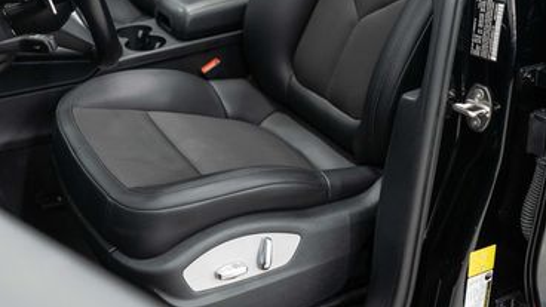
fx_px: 738
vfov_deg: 22.6
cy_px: -1
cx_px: 273
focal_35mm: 51
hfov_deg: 40.6
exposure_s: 1/50
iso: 1000
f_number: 3.2
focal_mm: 28
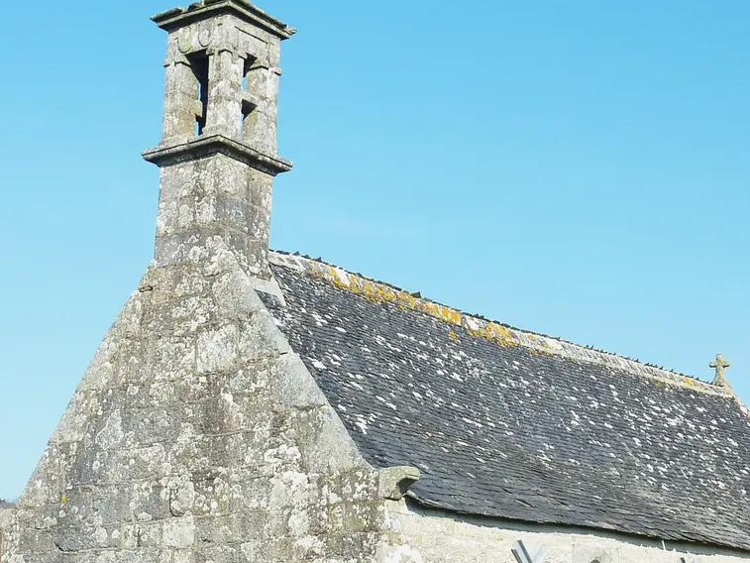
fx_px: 1539
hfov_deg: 27.4
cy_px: 368
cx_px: 427
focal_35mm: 71
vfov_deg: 20.7
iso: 80
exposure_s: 1/500
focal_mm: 5.7
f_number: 4
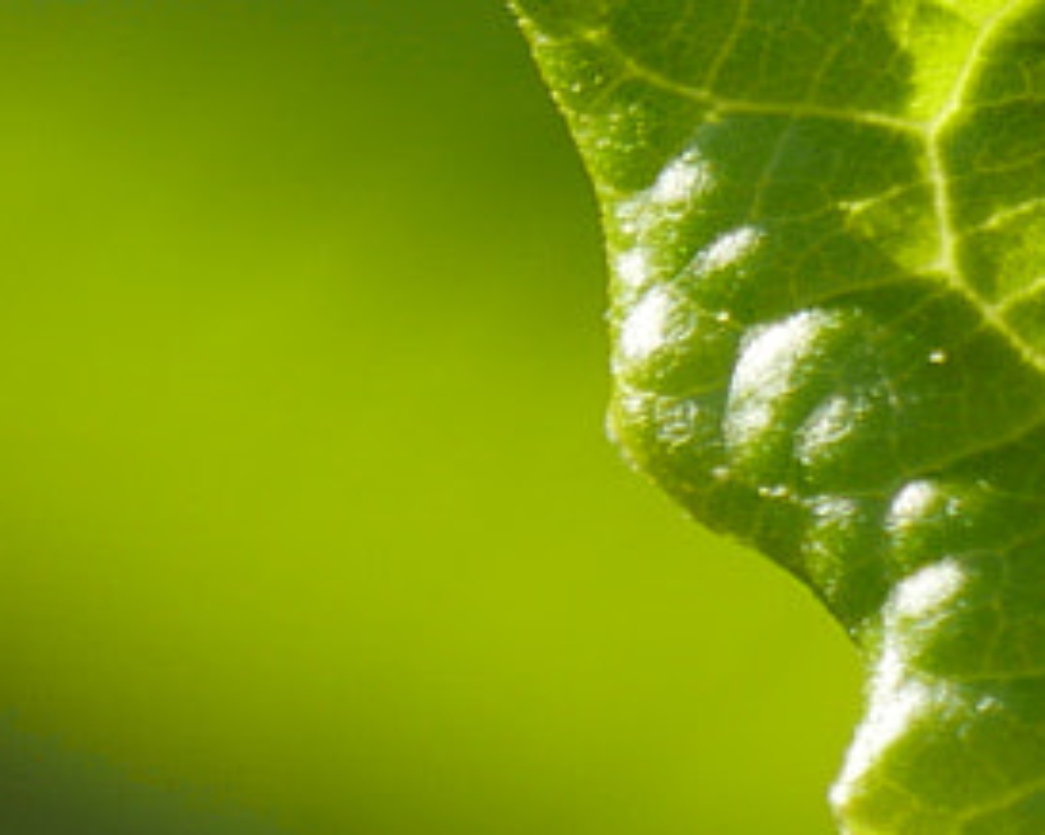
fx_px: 38461
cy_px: -824
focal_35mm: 1244
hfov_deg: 1.6
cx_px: 2285
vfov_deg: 1.2
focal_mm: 109
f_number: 5.4
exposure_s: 1/320
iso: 200
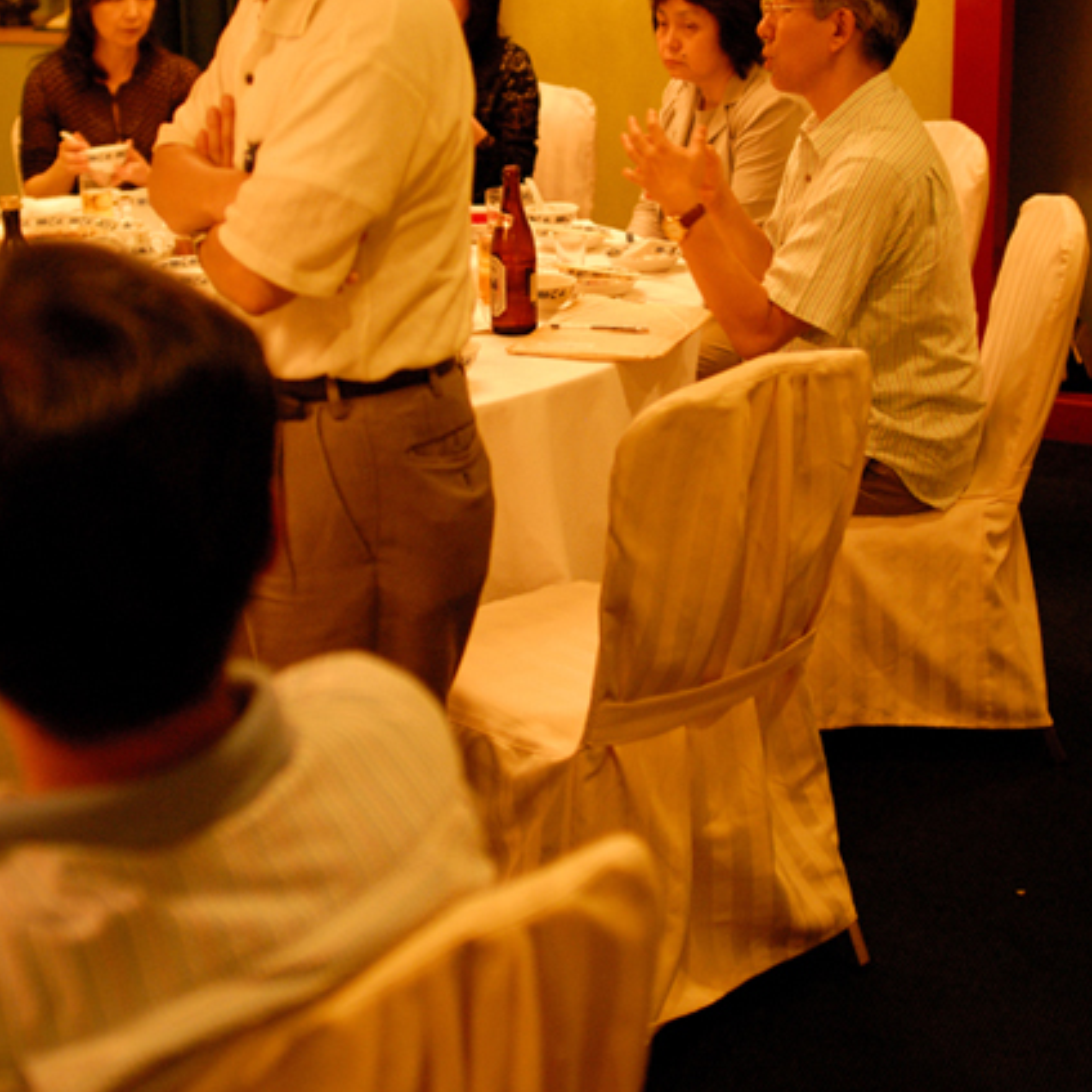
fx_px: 1927
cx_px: 542
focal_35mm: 54
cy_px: 358
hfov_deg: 31.6
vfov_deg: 31.4
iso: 800
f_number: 2
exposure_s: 1/80
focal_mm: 28
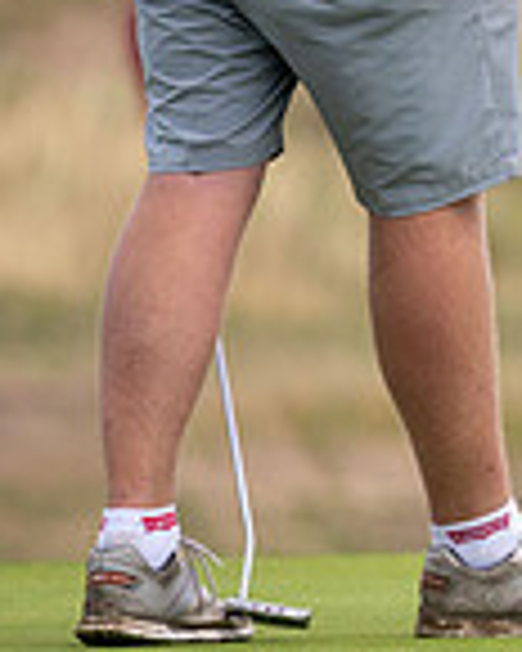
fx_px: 21745
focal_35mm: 1126
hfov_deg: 1.4
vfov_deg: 1.7
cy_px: -133
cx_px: 1228
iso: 200
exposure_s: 1/1250
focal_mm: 300
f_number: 4
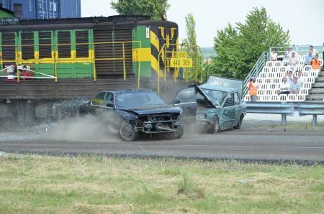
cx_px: 162
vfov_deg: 11.4
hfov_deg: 17.1
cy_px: 107
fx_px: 1078
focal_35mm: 120
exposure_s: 1/1600
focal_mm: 80
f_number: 7.1
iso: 1250
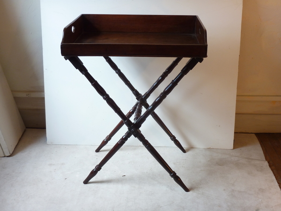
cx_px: 140
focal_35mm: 45
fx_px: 365
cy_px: 106
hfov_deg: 42.1
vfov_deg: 32.2
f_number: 3.7
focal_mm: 7.3
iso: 125
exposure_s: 1/30
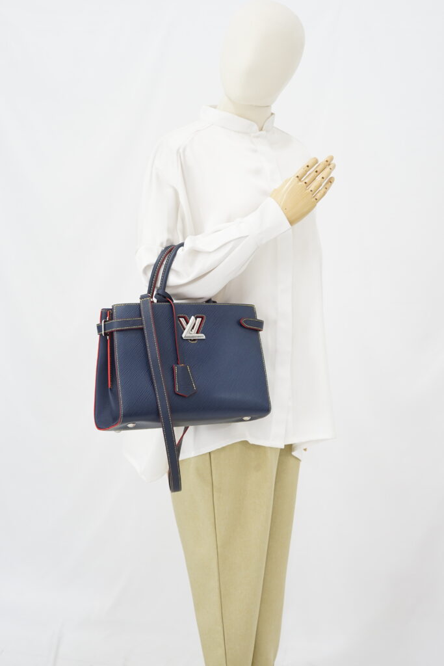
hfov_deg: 27.0
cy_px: 333
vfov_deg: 39.6
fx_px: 925
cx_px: 222
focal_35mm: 50
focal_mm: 50
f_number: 6.3
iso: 640
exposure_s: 1/8
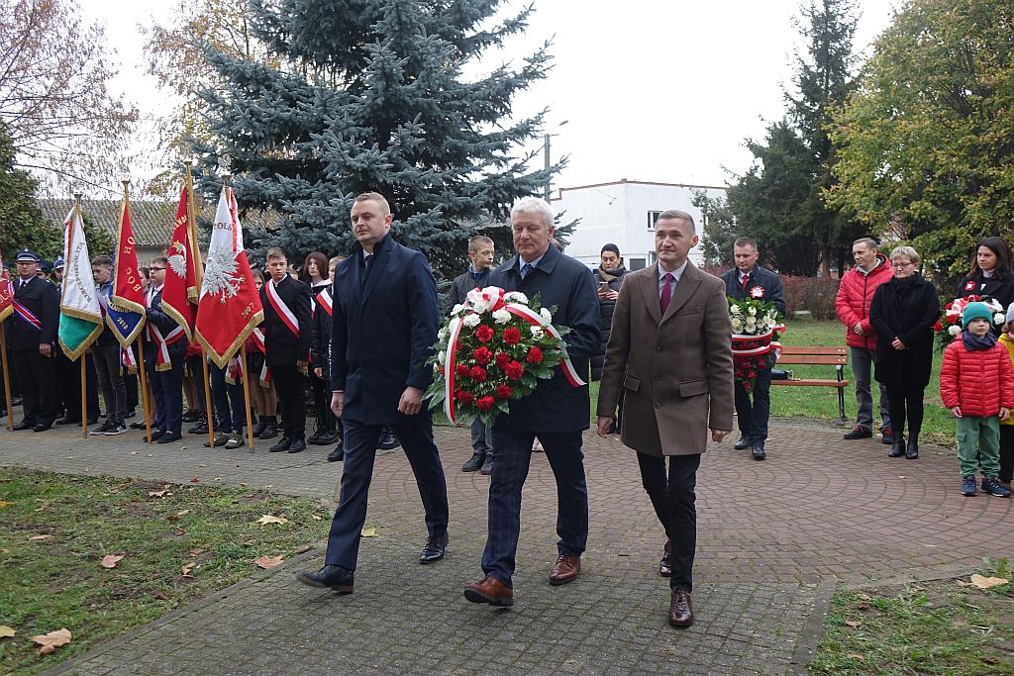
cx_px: 507
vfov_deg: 40.0
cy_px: 338
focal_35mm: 33
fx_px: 930
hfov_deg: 57.2
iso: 125
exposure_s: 1/125
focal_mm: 12.03
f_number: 2.8
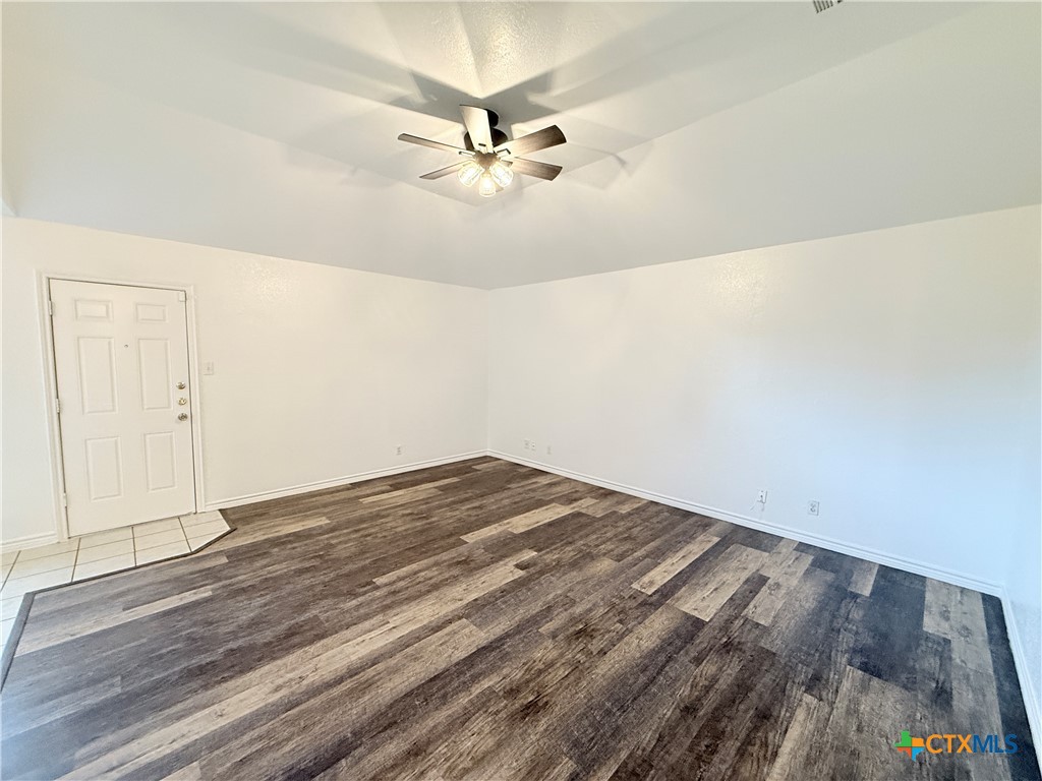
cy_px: 390
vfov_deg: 85.7
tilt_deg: -3.5
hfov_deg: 102.1
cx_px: 521
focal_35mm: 14
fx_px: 421
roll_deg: +0.1
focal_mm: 2.22
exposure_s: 1/60
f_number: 2.2
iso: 320
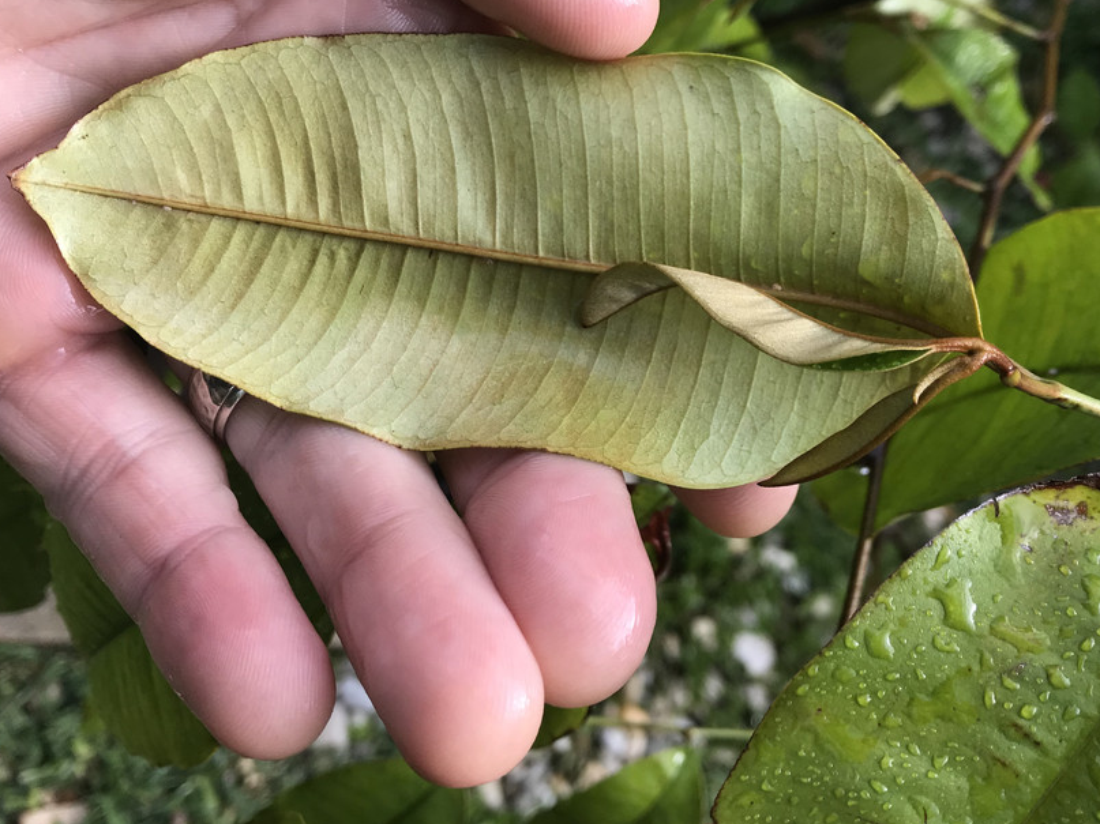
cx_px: 641
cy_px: 407
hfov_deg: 49.9
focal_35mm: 37
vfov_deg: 38.7
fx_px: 1176
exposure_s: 1/526
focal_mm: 3.99
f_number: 1.8
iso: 20
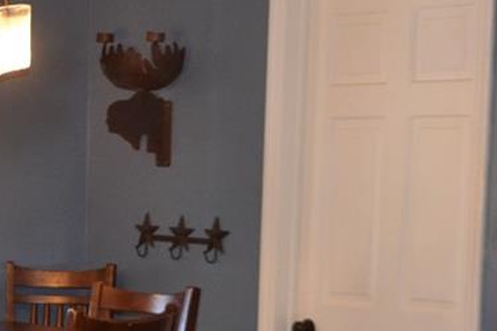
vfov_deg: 10.5
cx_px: 33
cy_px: 340
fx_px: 1795
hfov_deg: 15.5
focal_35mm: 130
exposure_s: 1/60
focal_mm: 32
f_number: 4.8
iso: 1400
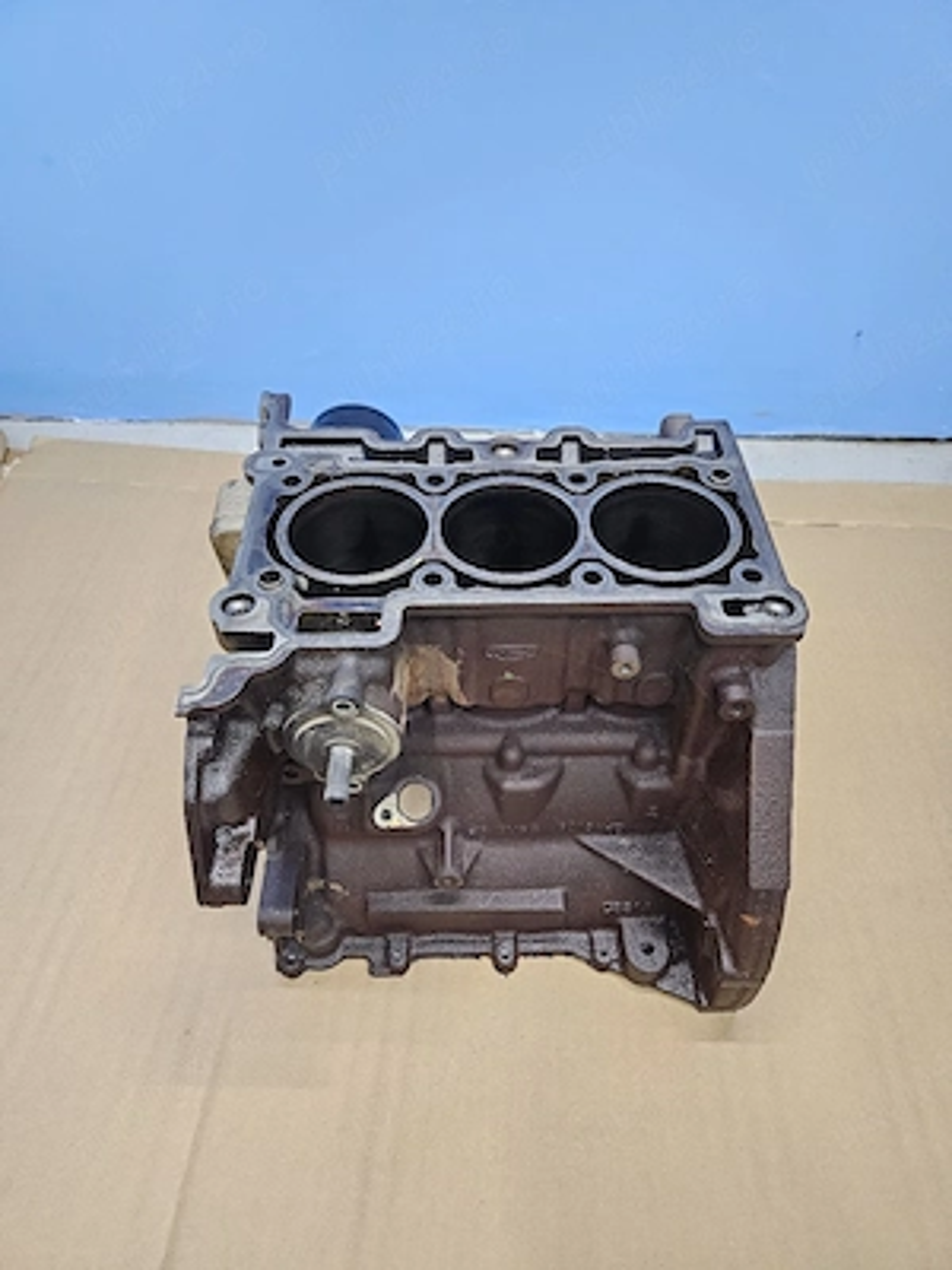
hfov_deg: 58.9
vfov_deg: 73.9
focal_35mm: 23
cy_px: 635
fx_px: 843
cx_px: 476
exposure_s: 1/33.4
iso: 640
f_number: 1.8
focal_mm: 5.4
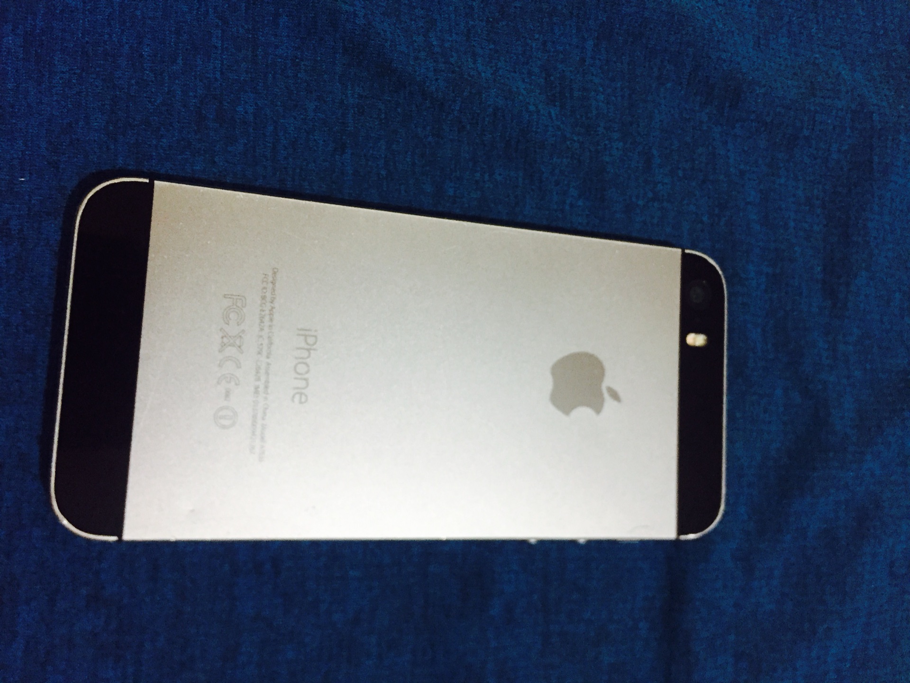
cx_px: 455
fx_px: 762
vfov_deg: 48.2
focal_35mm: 29
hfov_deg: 61.7
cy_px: 342
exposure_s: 1/25
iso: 250
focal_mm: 4.15
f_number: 2.2
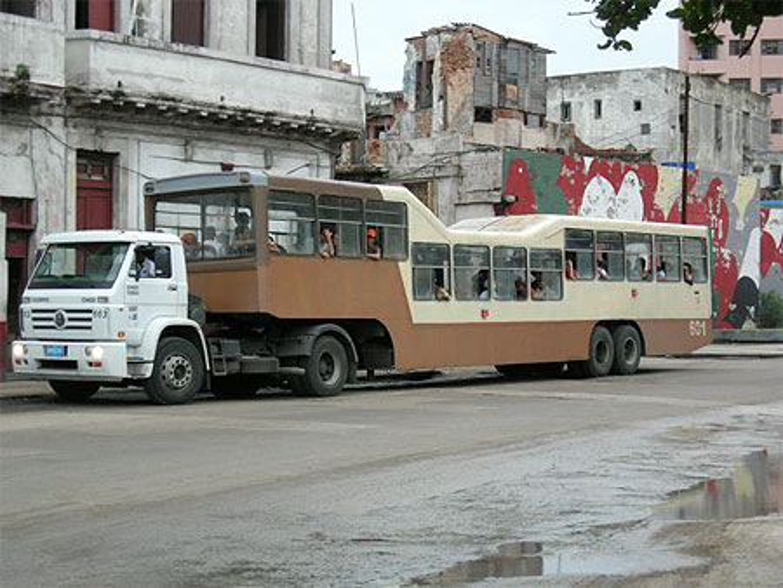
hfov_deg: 23.8
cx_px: 392
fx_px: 1856
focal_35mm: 82
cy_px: 294
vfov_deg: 18.0
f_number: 4
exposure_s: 1/93
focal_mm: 17
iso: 137
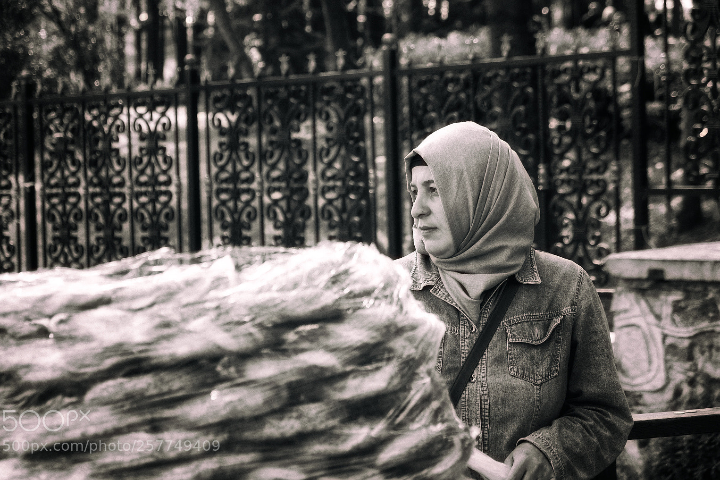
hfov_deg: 23.4
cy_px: 231
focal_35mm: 87
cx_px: 351
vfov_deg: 15.7
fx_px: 1740
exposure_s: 1/180
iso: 200
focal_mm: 55
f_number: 4
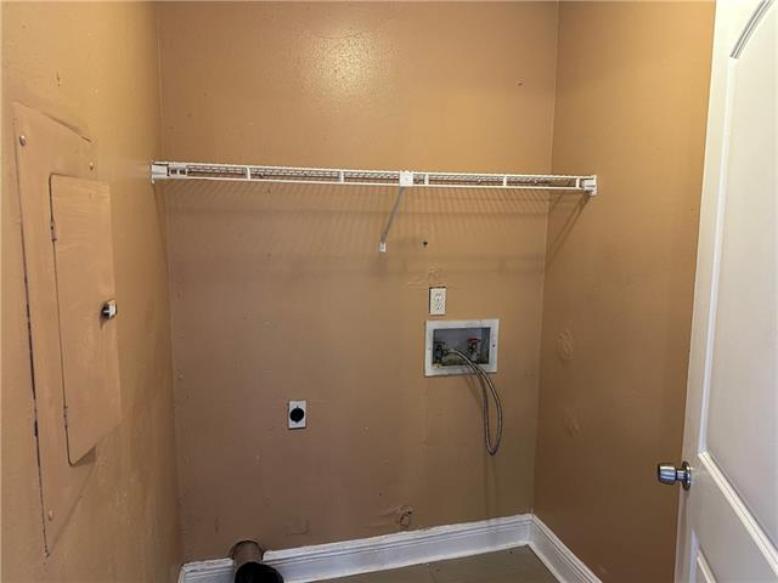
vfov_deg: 56.8
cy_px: 292
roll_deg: -1.8
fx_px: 539
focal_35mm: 24
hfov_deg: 71.6
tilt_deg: -8.9
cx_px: 389
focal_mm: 6.86
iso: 320
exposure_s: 1/60
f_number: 1.78
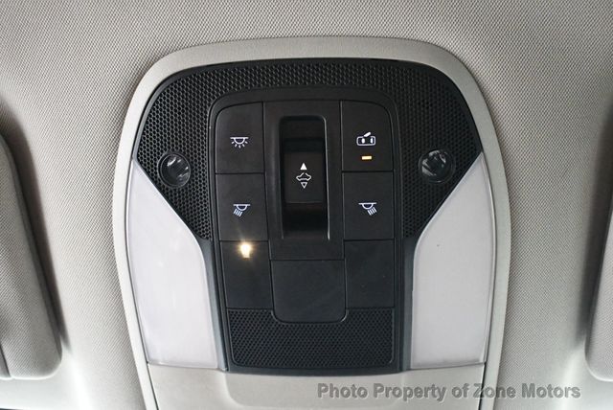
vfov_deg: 36.9
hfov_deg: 53.1
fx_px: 614
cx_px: 306
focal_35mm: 36
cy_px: 205
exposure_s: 1/60
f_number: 3.5
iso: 8000
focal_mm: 18
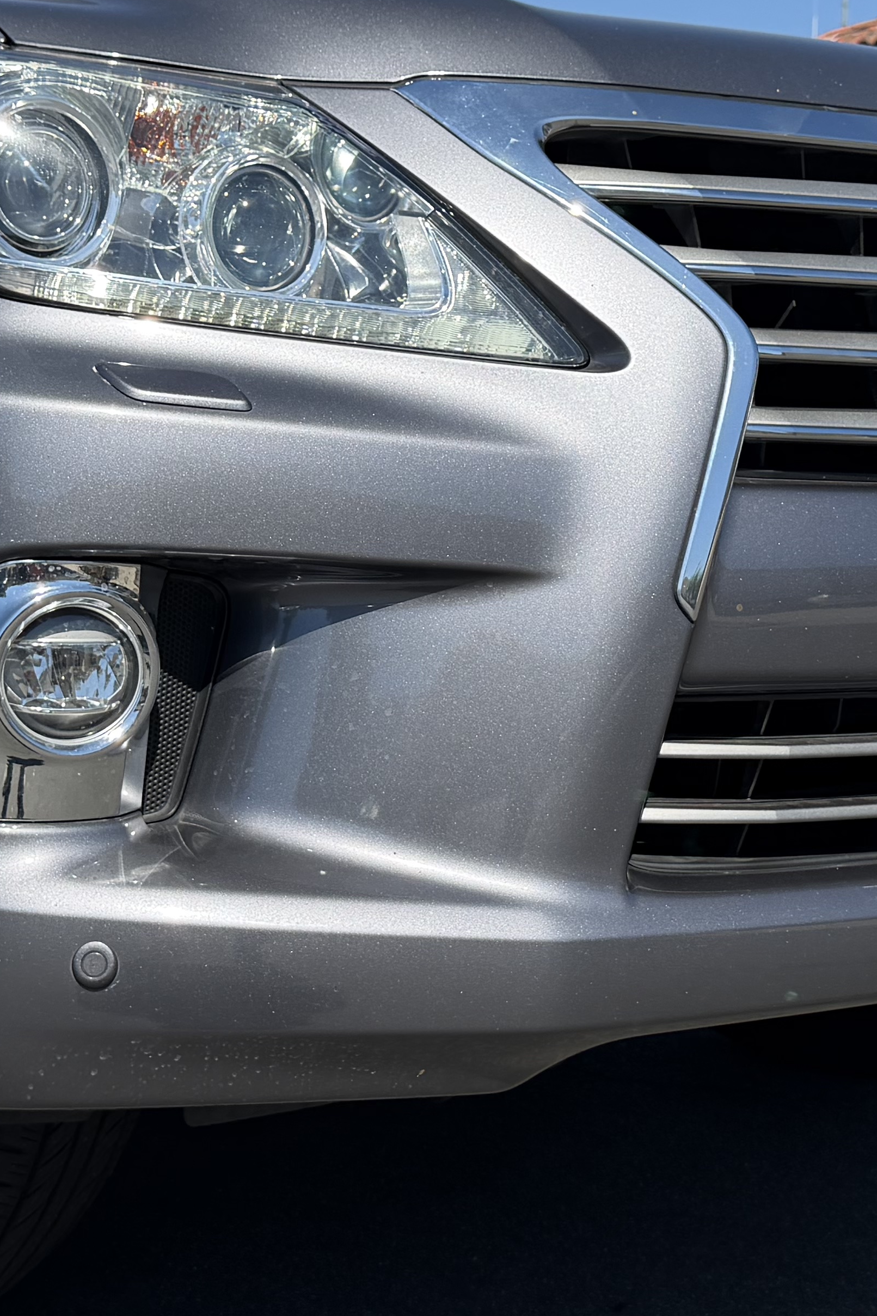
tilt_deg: -2.8
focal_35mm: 59
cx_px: 389
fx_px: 2156
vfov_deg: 33.9
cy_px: 558
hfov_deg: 23.0
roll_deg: -0.1
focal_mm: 6.76
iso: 100
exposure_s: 1/4673
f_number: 1.78
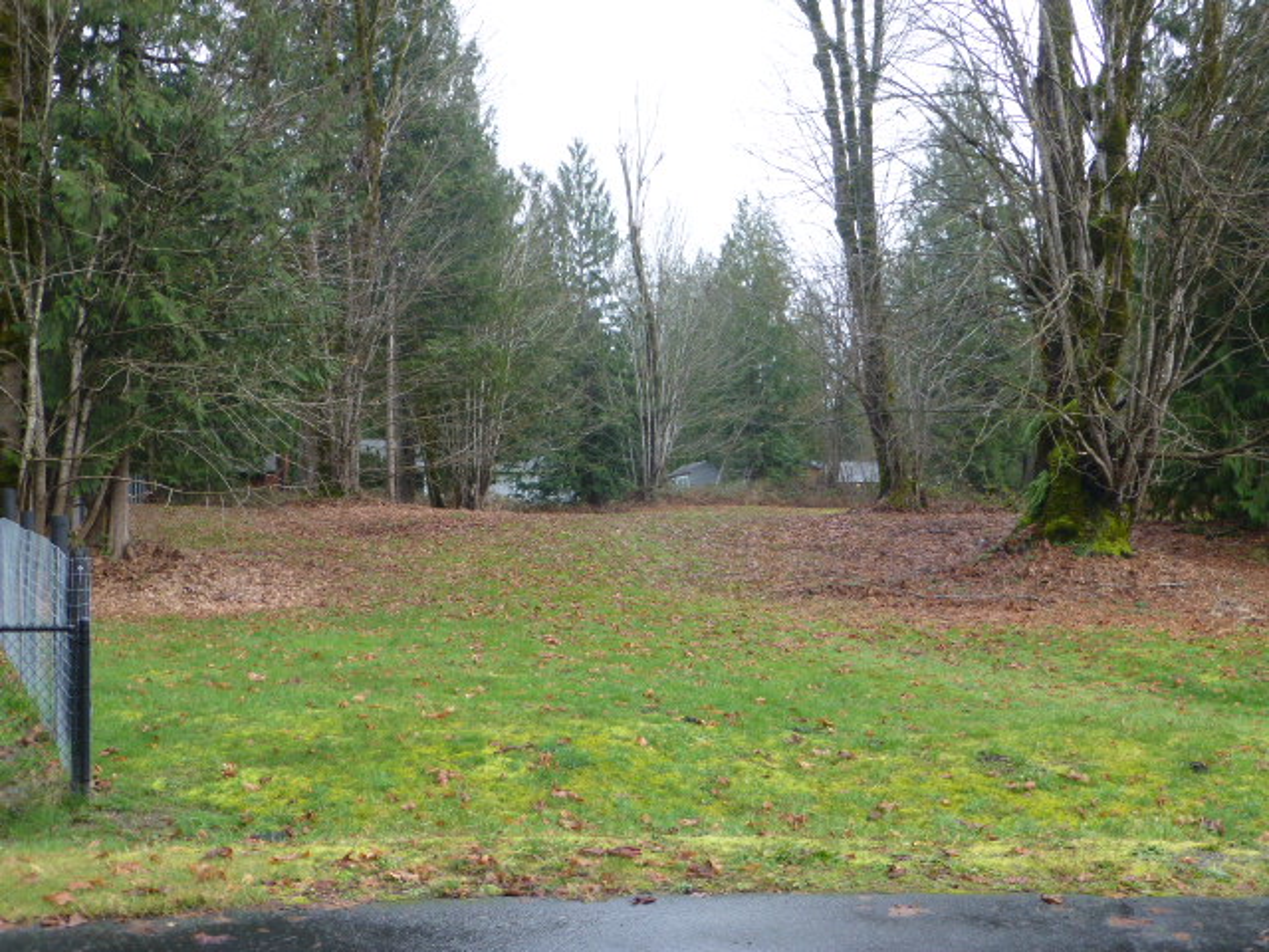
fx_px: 1430
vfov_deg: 36.8
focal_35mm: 39
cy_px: 476
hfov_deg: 47.9
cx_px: 634
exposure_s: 1/60
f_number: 3.9
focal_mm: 6.9
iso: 100
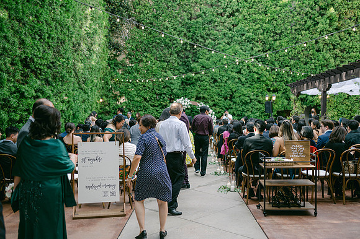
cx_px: 180
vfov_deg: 37.8
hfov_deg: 54.5
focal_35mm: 35
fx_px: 350
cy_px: 120
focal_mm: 35
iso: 100
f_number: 1.8
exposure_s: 1/400
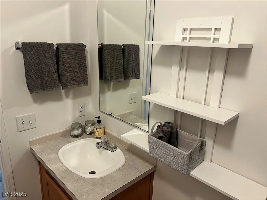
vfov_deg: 53.1
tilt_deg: -15.3
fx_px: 201
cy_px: 100
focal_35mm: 26
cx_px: 134
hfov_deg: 67.3
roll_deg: -3.2
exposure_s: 1/60
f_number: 1.5
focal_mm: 5.7
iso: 200
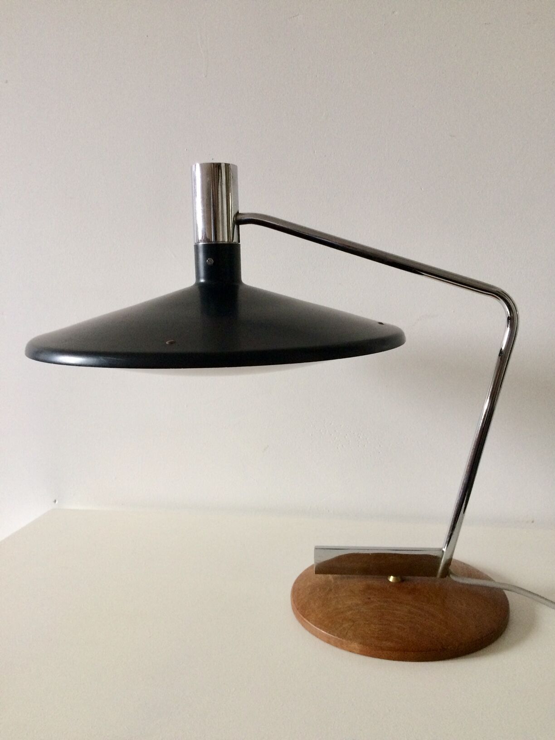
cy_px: 370
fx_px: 620
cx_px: 278
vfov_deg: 61.7
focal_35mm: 29
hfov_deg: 48.2
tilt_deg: -8.4
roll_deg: +2.8
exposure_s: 1/33
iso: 200
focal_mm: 4.15
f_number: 2.2
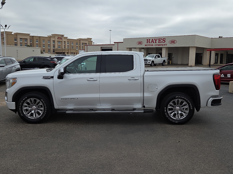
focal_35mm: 35
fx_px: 236
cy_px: 87
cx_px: 116
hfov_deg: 52.6
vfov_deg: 40.7
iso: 77
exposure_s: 1/10000
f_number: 1.8
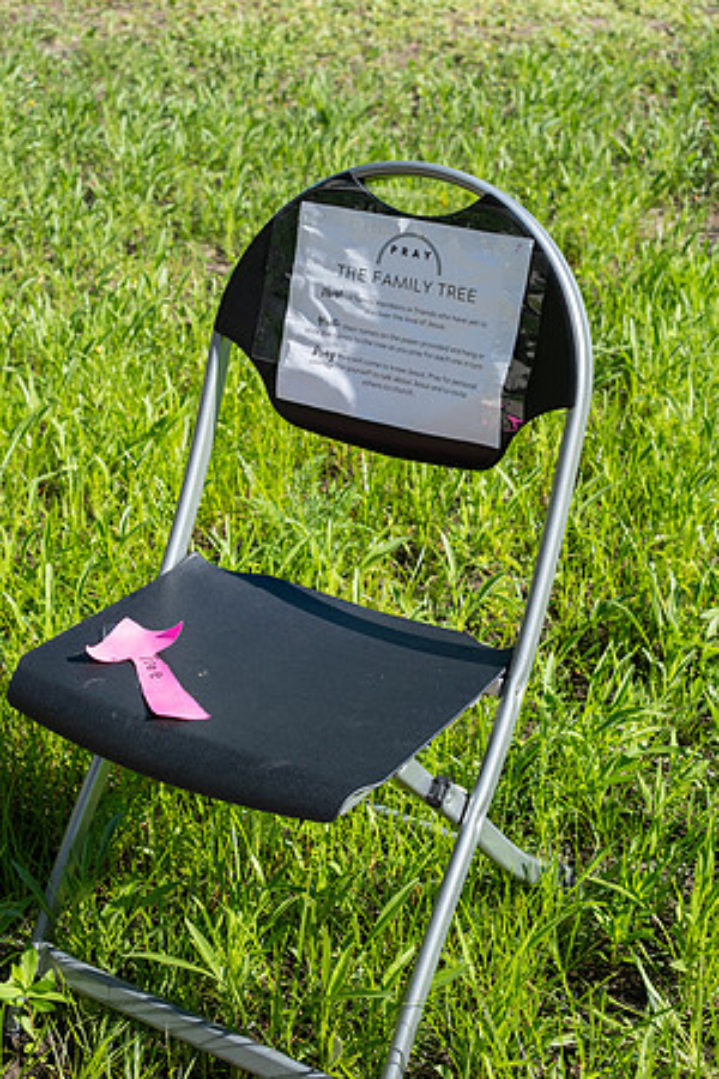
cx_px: 360
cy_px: 540
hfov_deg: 27.0
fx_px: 1498
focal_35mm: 50
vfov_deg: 39.6
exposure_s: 1/550
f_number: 4.5
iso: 125
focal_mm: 33
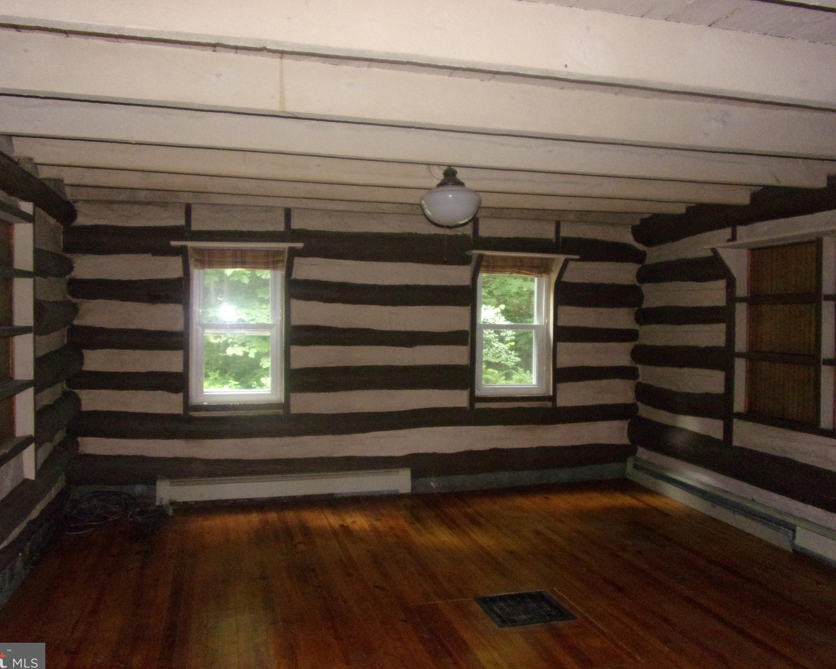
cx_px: 396
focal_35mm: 26
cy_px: 332
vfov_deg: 54.9
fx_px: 643
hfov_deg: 66.0
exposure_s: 1/34
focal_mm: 4.3
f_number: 3.3
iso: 400
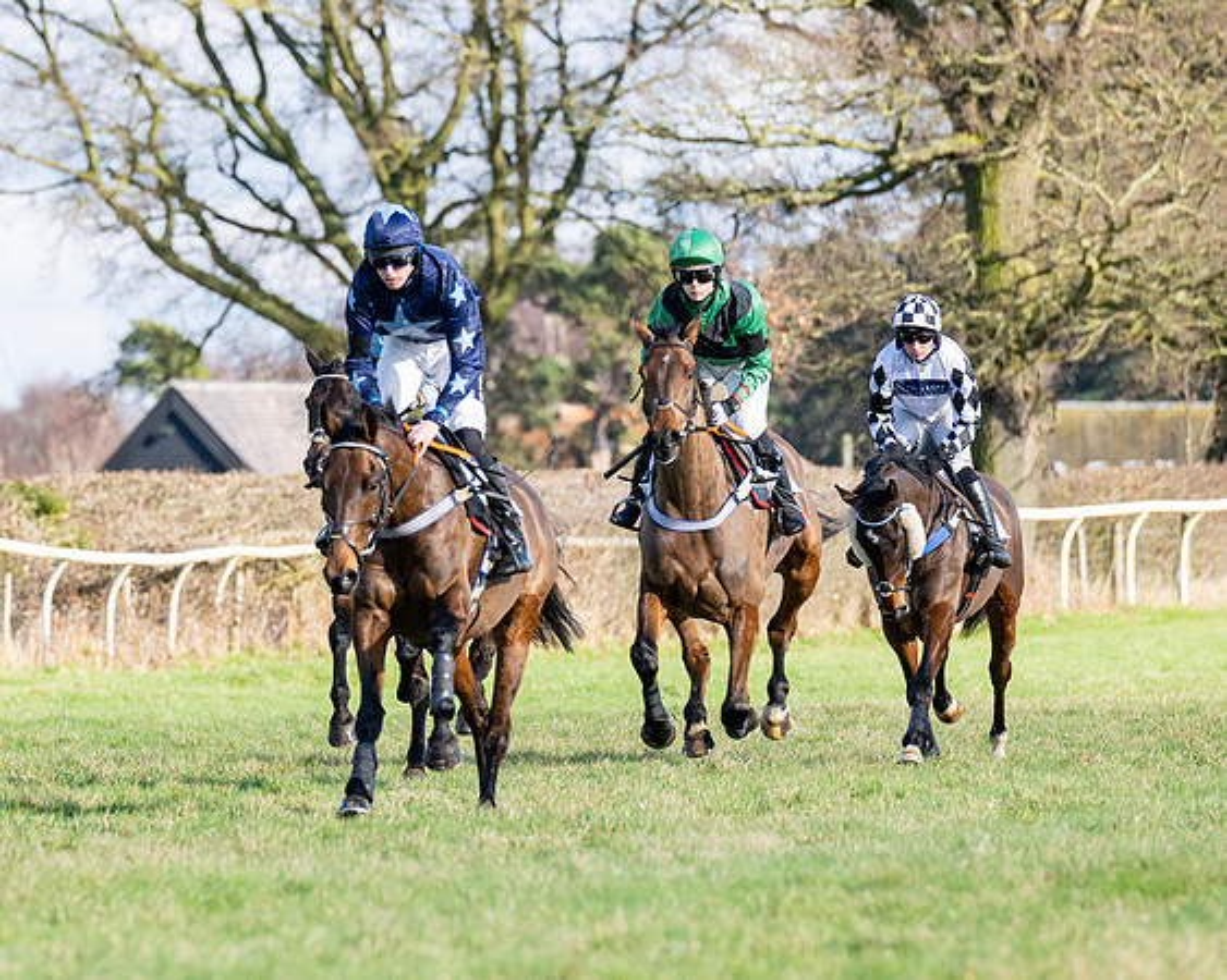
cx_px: 376
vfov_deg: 3.4
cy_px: 466
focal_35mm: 450
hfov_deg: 4.3
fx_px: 16346
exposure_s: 1/2000
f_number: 4
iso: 400
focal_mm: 200
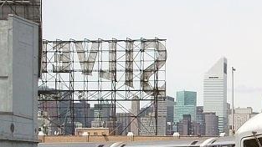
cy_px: 170
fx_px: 1028
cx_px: 279
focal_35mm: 148
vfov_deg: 8.1
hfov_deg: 14.2
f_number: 3.7
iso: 50
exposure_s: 1/750
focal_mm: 9.7
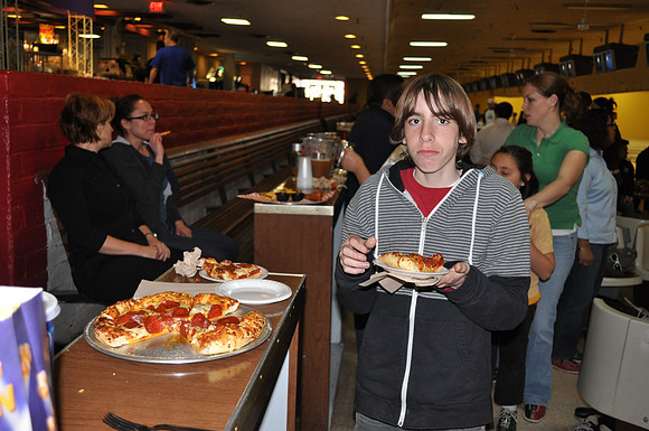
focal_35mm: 36
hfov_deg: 53.2
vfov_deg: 36.8
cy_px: 216
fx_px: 648
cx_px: 324
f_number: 4
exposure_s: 1/60
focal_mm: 24
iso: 800
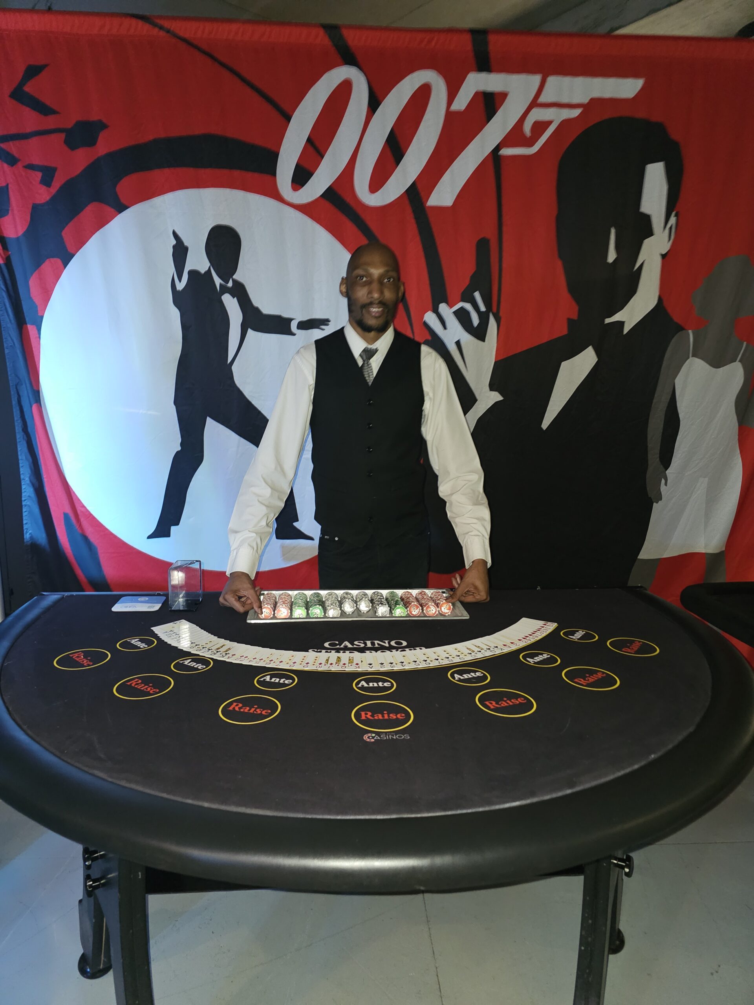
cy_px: 502
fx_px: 668
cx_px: 377
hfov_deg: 58.9
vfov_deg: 73.9
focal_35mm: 23
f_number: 1.7
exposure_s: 1/10
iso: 200
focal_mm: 6.3
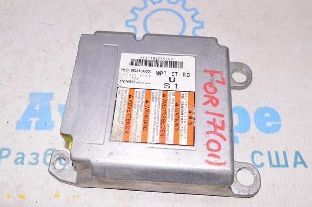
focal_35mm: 38
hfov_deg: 51.3
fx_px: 325
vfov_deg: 35.4
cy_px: 104
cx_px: 156
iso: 1600
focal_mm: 25
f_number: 8
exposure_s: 1/160
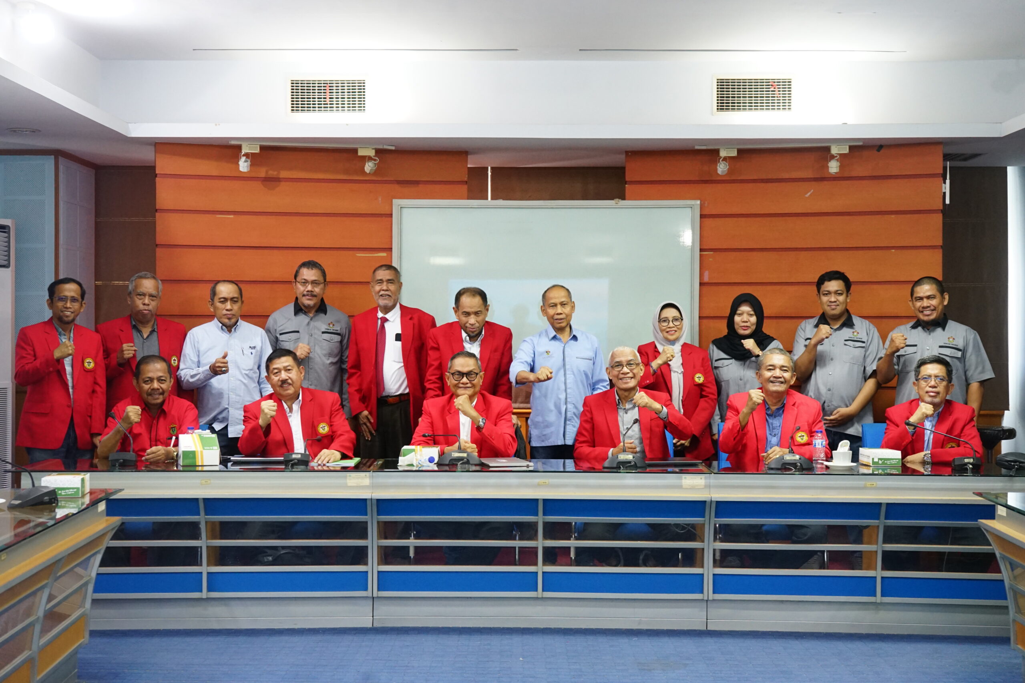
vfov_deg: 31.2
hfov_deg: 45.4
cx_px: 512
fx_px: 1224
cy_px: 342
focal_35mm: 43
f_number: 6.3
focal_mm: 43
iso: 2500
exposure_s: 1/20
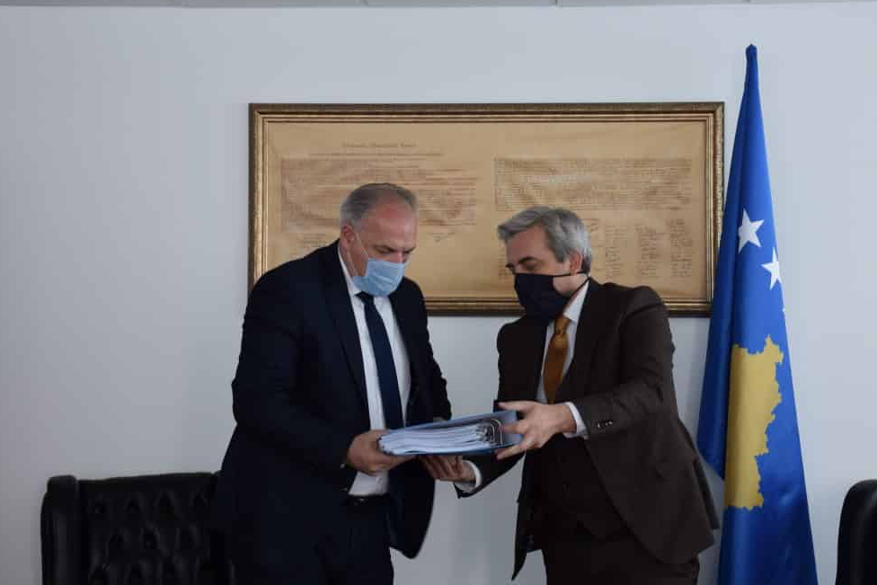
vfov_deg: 23.0
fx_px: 1437
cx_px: 498
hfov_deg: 33.9
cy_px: 276
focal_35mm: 59
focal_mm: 32
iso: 400
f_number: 4.5
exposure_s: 1/80
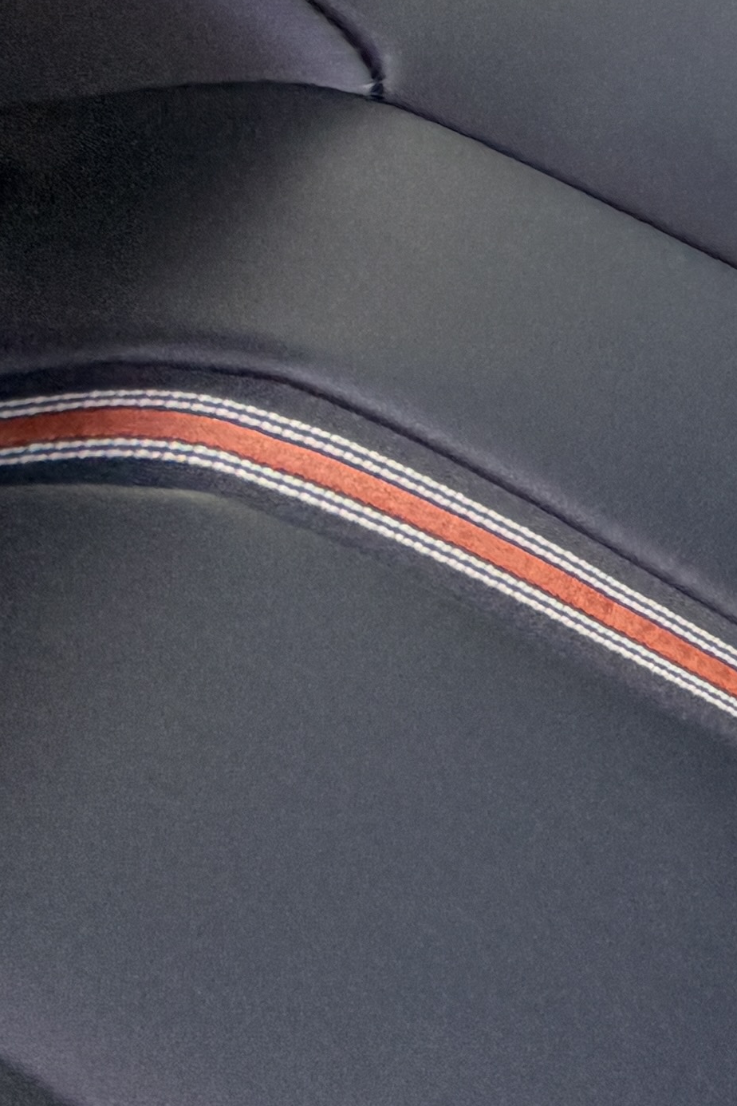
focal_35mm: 60
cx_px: 2175
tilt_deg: -30.4
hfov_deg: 11.8
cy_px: -49
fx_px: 1842
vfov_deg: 30.5
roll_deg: +0.2
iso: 80
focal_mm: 2.22
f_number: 2.2
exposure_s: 1/121
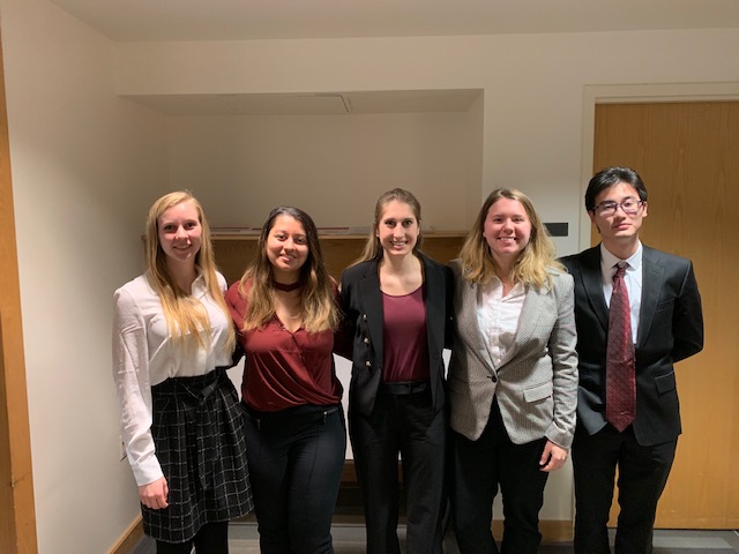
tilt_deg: -6.2
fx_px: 555
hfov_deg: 67.3
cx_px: 370
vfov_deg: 53.1
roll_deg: +0.5
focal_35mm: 26
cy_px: 277
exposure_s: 1/40
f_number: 1.8
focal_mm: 4.25
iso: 320
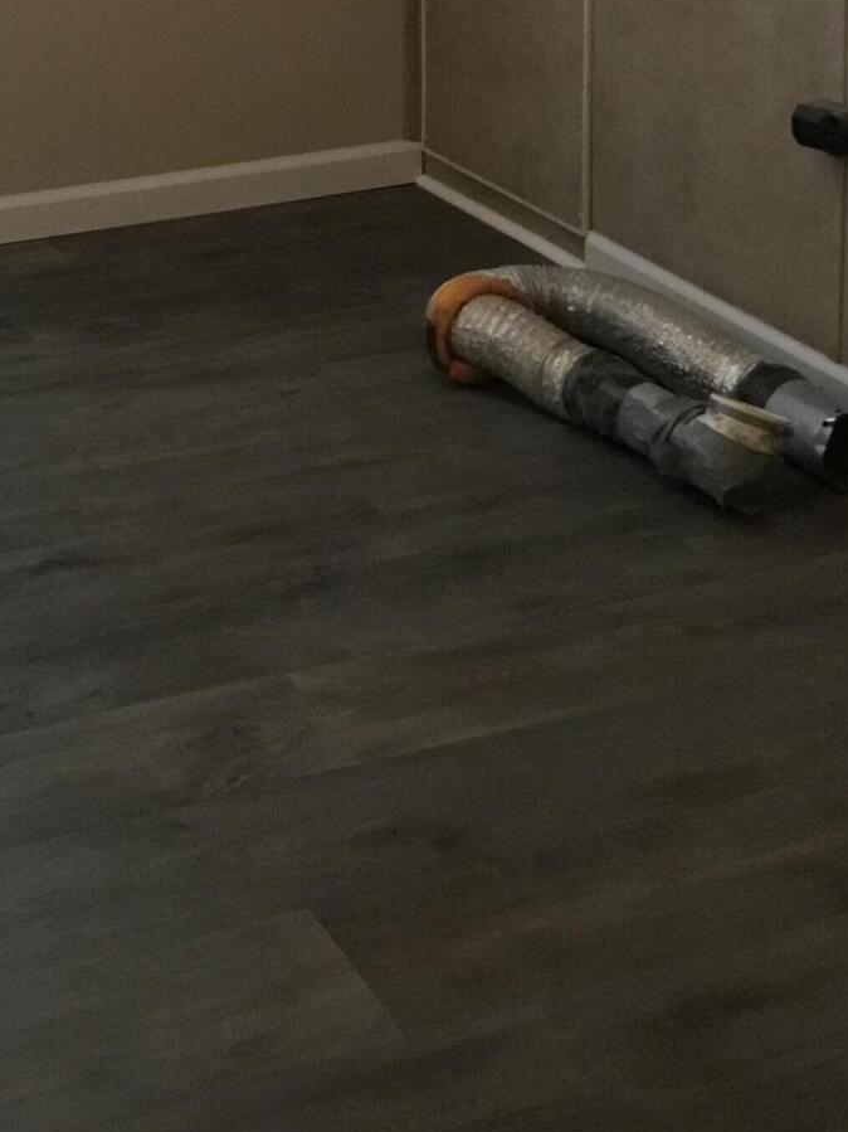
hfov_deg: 21.0
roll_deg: +3.0
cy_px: -99
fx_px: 2254
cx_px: 137
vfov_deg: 26.1
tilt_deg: -10.2
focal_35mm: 69
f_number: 2.4
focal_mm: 3.3
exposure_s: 1/30
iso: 160
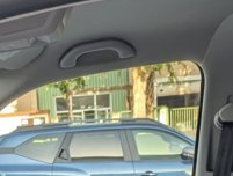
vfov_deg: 11.0
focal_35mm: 122
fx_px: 824
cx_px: 28
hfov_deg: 15.9
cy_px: 365
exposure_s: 1/183
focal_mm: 6.9
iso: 17
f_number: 1.68
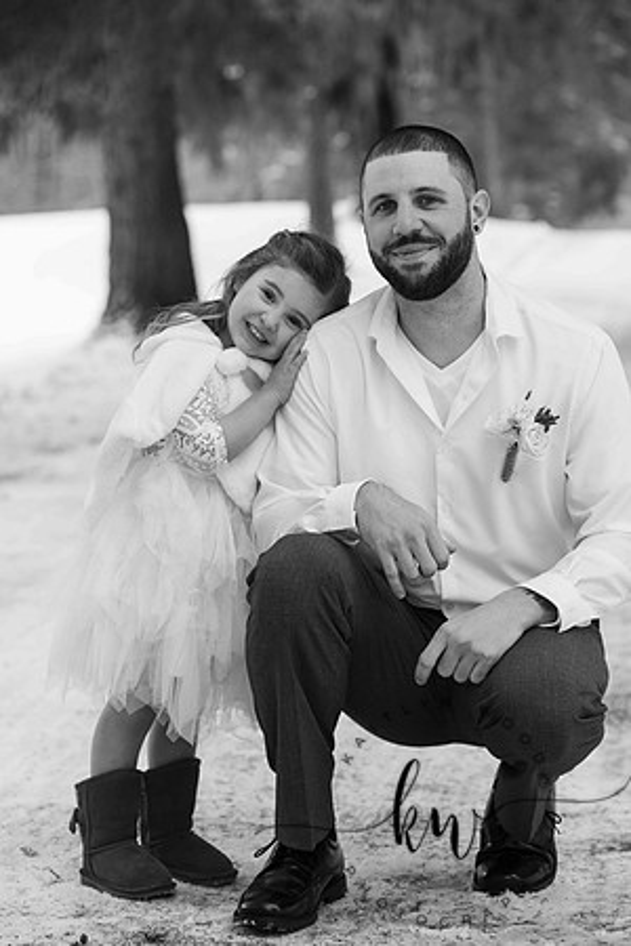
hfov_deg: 12.2
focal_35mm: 112
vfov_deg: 18.3
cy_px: 473
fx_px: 2944
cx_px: 316
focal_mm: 112
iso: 400
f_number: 5
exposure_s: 1/320
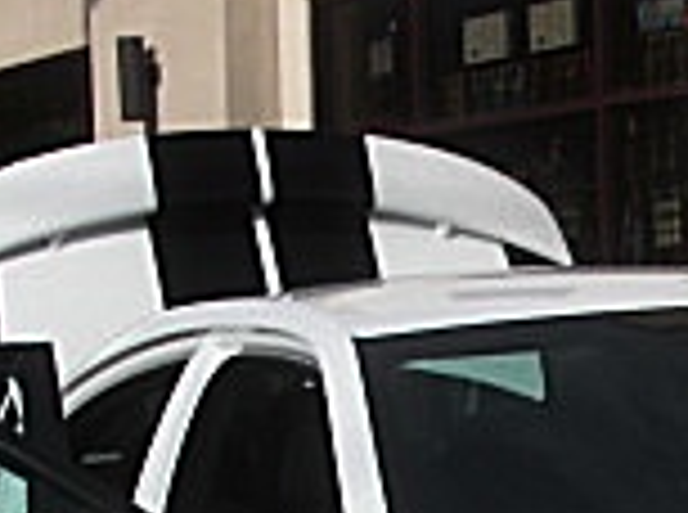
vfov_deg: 9.4
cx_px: 782
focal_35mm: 151
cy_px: 828
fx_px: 2994
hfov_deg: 12.8
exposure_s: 1/200
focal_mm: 6.3
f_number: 7.9
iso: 50
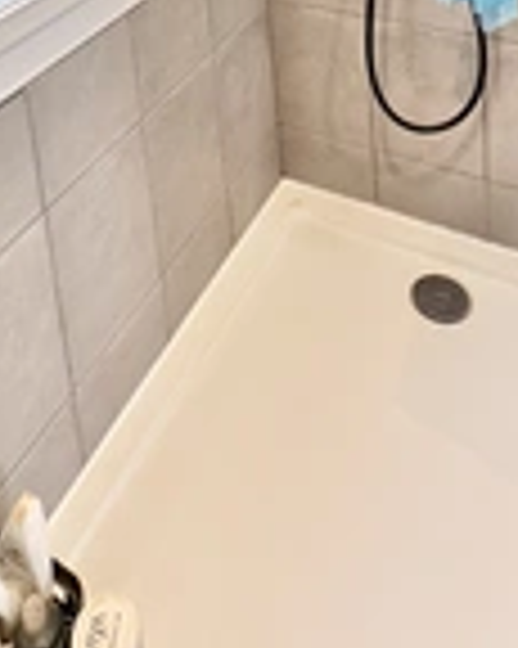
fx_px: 729
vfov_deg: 34.1
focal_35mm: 38
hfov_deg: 39.1
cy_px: -198
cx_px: 230
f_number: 2.2
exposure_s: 1/100
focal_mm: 2.22
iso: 100
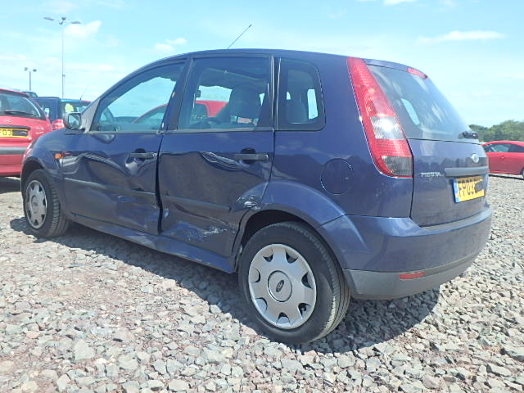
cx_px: 262
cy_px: 196
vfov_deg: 48.2
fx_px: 439
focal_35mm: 29
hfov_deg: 61.7
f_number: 4.6
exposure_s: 1/320
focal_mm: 5.2
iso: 125
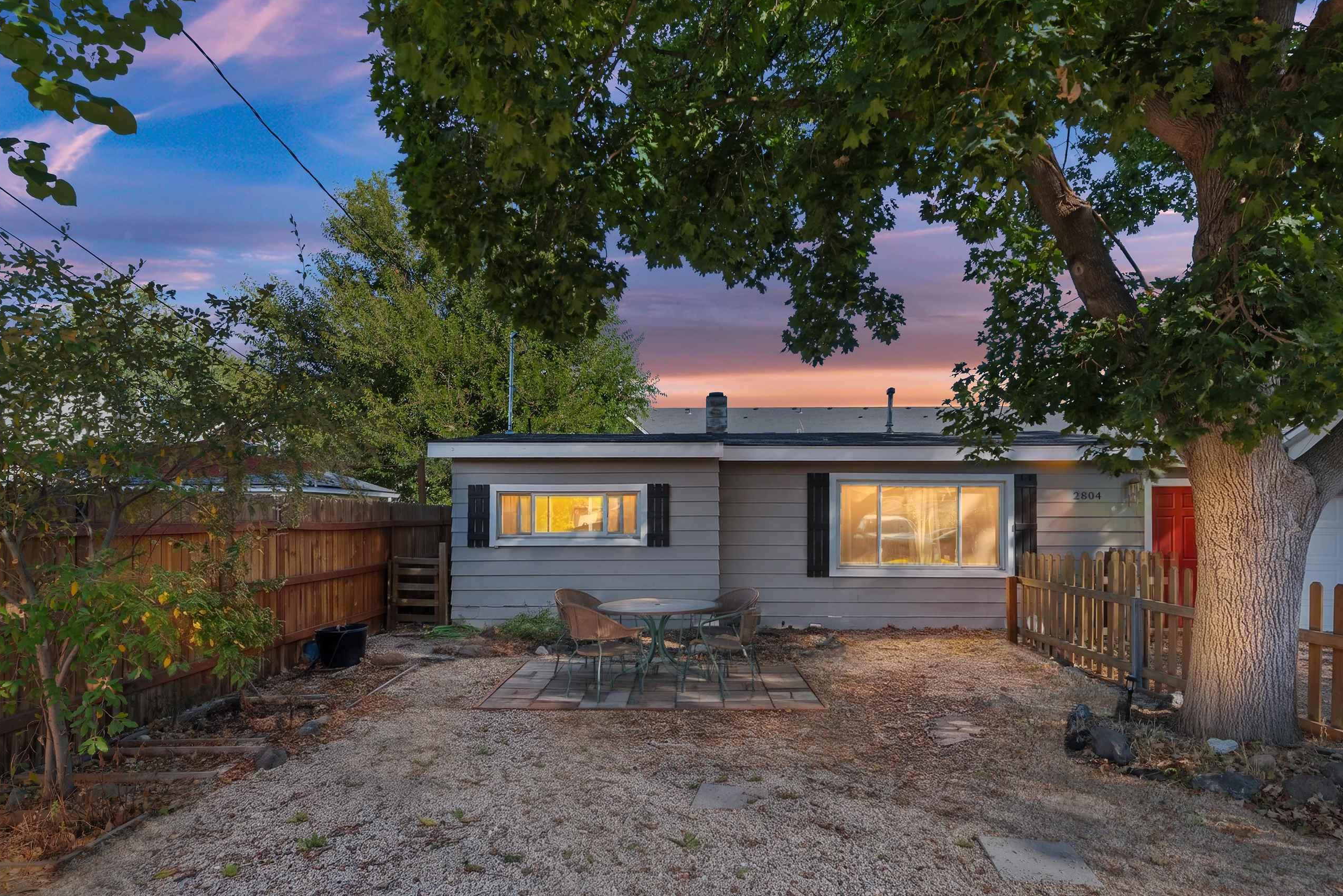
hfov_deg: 89.5
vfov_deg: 67.1
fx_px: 672
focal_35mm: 18
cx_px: 756
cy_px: 511
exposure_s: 1/125
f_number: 9
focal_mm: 15
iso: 320
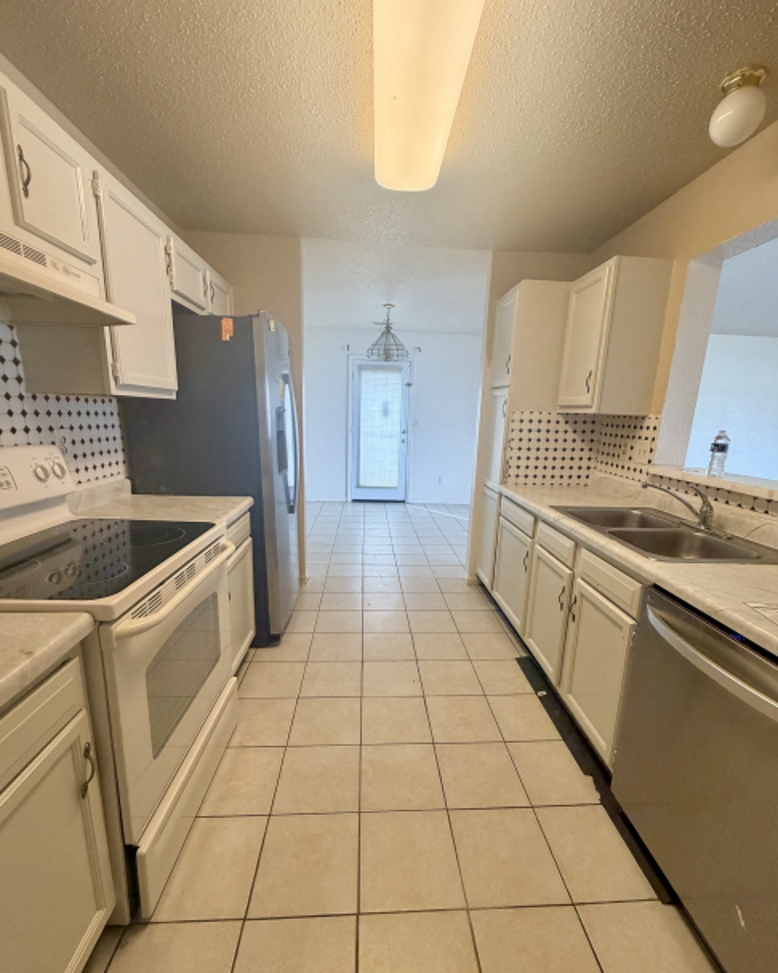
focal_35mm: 15
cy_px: 510
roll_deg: -1.6
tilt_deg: -11.9
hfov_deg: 84.0
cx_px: 391
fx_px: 432
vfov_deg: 96.7
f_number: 2.2
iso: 320
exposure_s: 1/120
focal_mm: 2.22
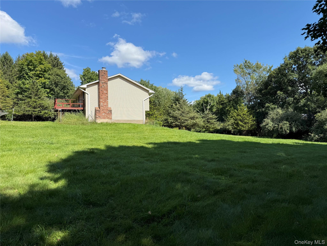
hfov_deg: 71.6
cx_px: 164
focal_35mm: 24
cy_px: 123
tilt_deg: +3.0
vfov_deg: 56.8
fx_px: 227
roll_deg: +1.5
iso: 80
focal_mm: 6.76
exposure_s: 1/2907
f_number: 1.78
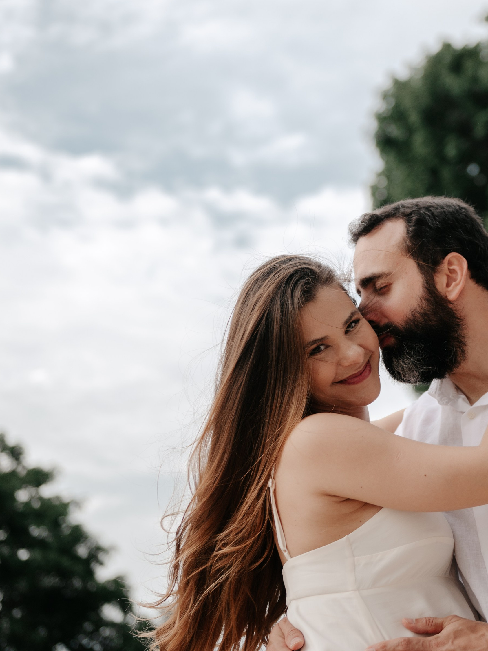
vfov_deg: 24.7
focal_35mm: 79
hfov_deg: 18.5
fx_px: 1485
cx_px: 368
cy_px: 255
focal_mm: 48
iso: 100
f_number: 2.8
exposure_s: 1/2000
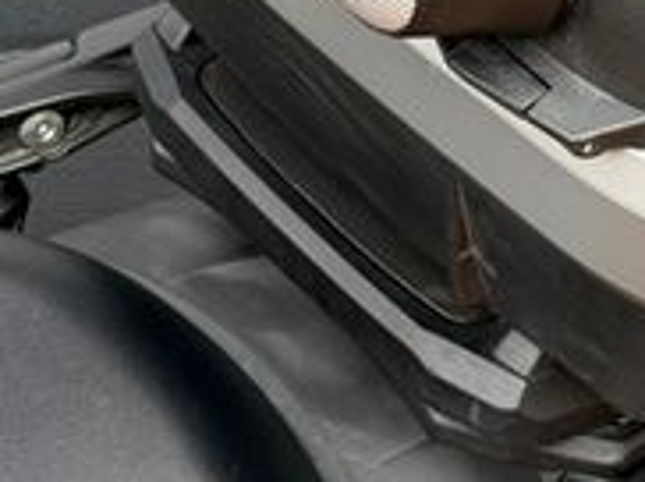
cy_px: -159
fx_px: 3145
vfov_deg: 8.6
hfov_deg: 11.6
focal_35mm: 169
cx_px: 680
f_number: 1.78
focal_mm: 6.76
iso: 80
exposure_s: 1/733
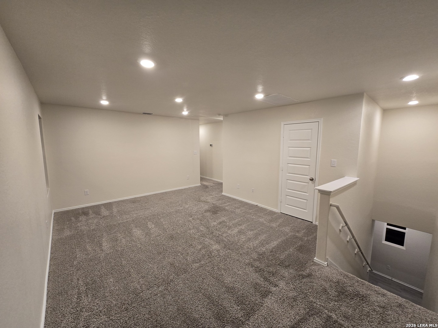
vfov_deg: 89.9
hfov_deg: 106.2
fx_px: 164
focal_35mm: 13
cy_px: 164
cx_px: 219
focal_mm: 2.2
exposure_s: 1/60
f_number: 2.2
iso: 200
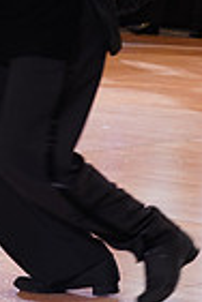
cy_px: -193
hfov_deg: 5.4
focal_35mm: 251
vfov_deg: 8.0
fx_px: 2112
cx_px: -66
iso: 1600
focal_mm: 61
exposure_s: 1/160
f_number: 4.5
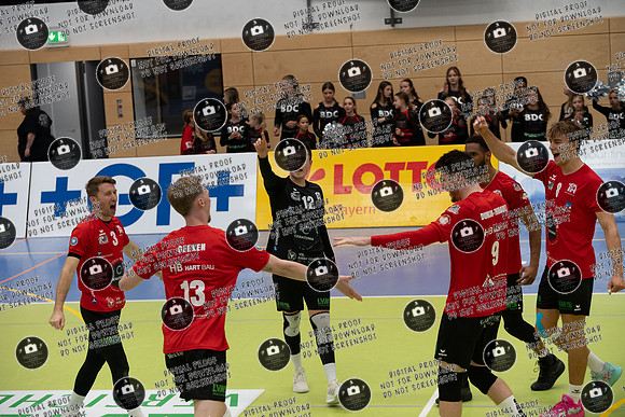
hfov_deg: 20.8
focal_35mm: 98
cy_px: 208
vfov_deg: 14.0
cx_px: 312
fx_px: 1702
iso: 2000
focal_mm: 98
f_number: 3.5
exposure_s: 1/1250
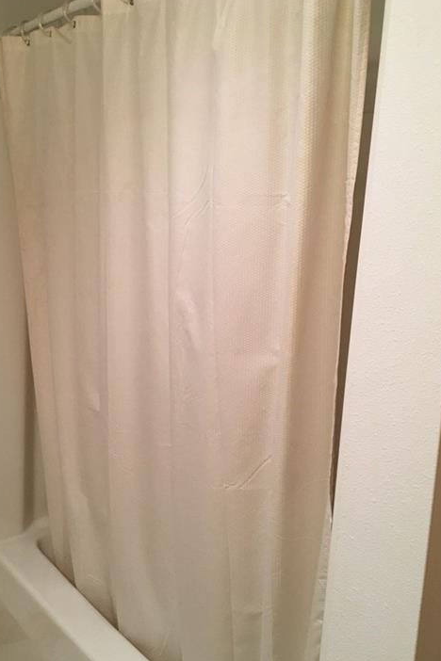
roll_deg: -3.3
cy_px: 338
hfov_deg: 39.9
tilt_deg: -8.9
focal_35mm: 33
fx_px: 606
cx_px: 199
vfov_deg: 57.2
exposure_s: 1/15
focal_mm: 4.15
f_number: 2.2
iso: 32
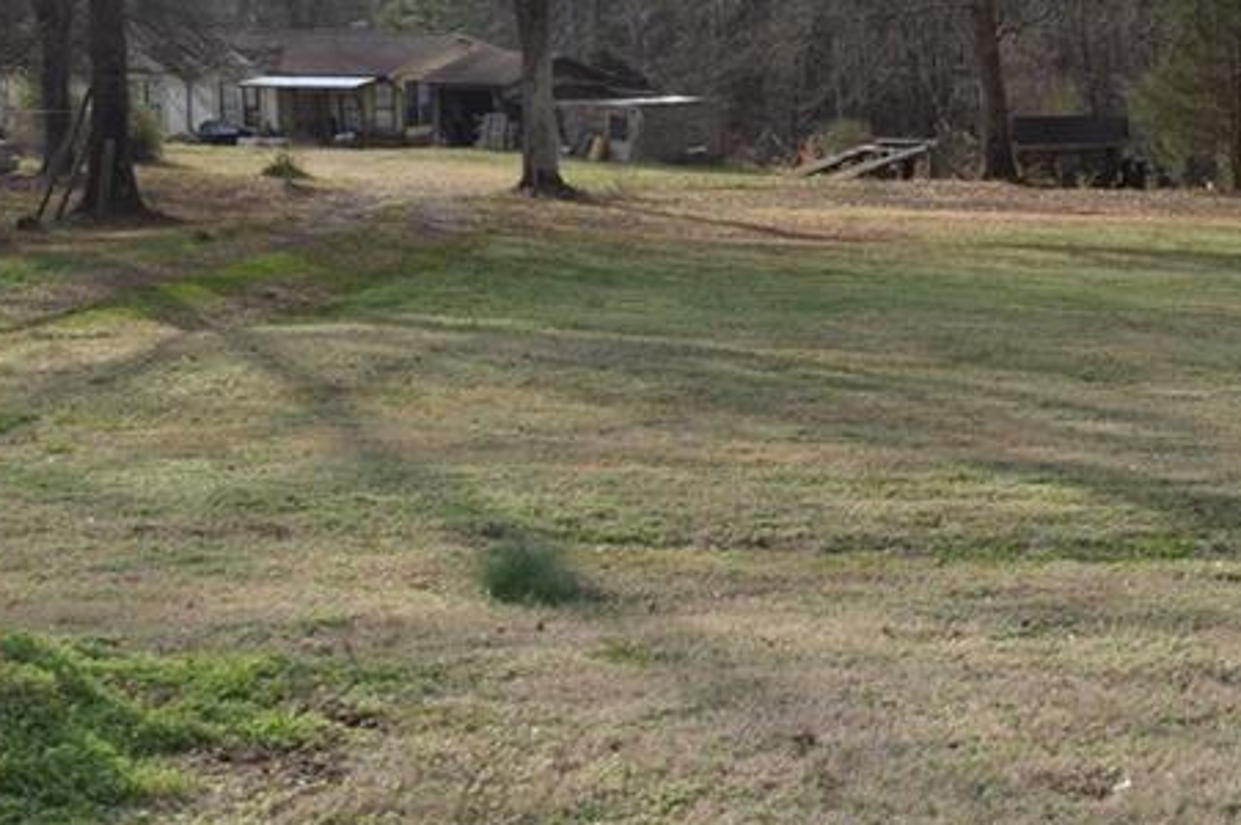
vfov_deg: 17.9
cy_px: 80
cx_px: 1326
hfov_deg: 25.3
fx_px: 2583
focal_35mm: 75
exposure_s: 1/200
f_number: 9
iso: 100
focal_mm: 22
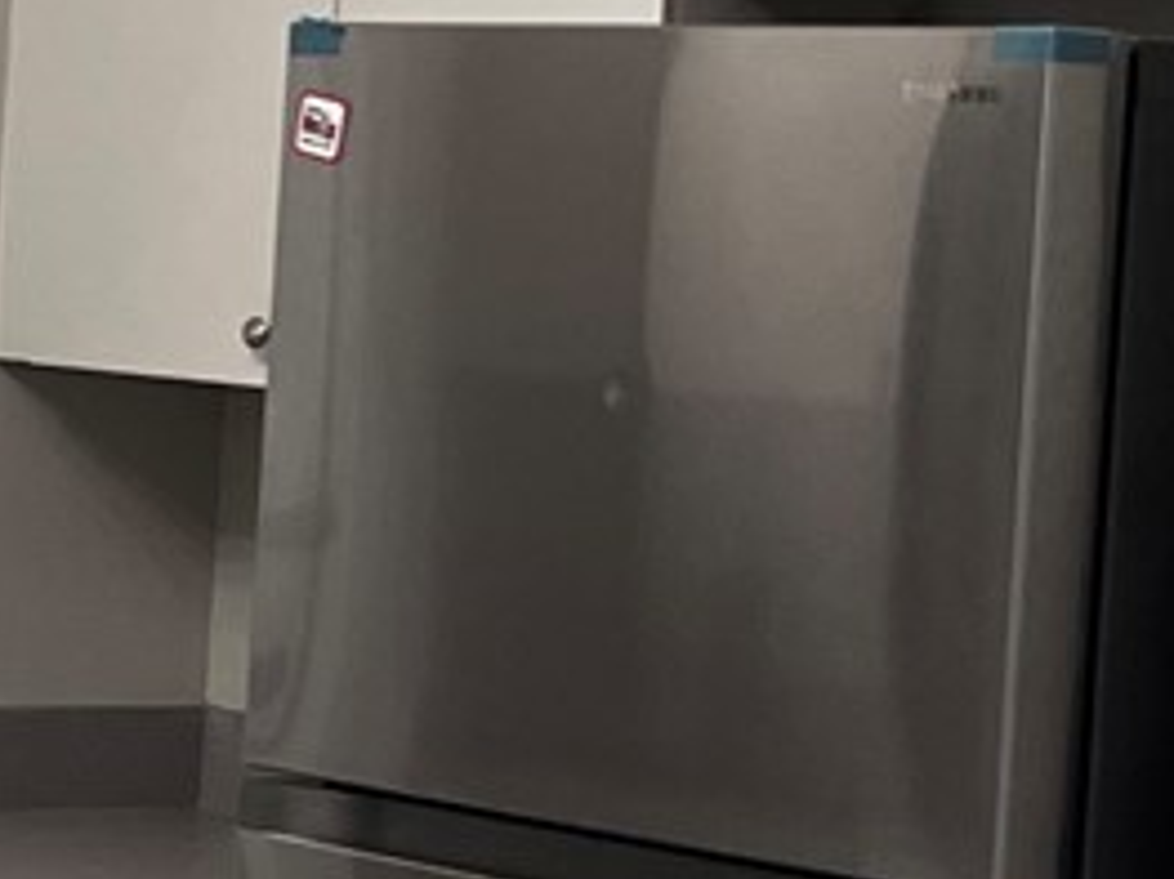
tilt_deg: -2.8
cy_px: 277
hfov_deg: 11.2
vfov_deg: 9.4
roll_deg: -2.8
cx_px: -1290
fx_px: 5356
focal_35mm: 158
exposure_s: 1/103
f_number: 1.5
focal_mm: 5.7
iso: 125
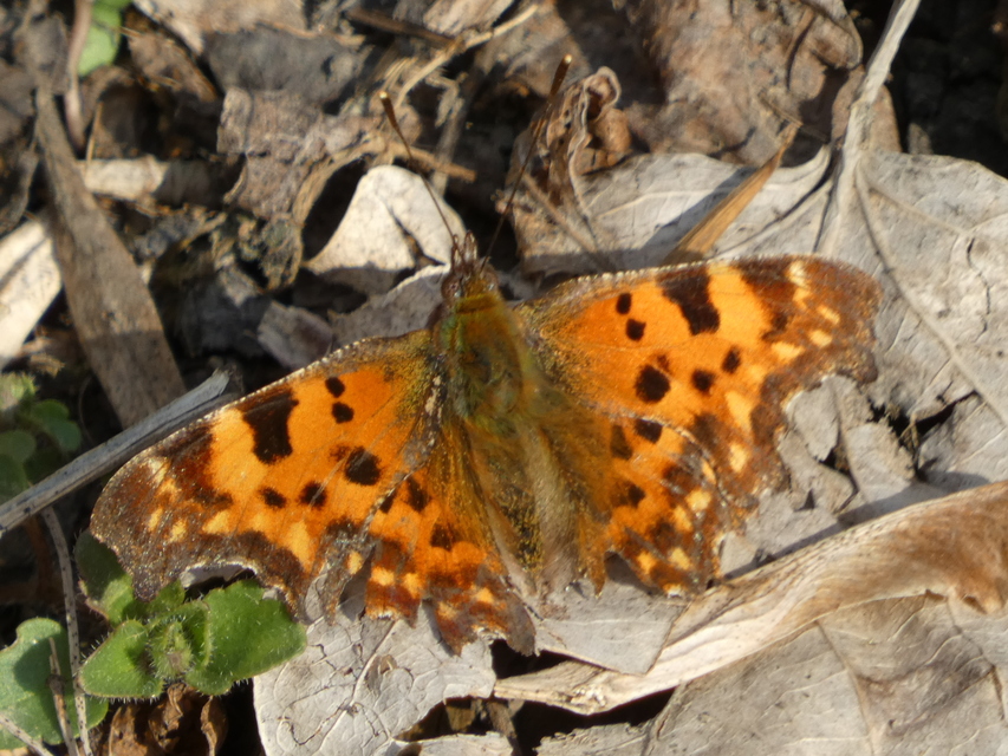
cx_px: 504
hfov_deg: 1.7
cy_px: 378
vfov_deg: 1.3
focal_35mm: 1152
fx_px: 33550
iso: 80
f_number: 5.8
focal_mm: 206.4
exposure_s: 1/160
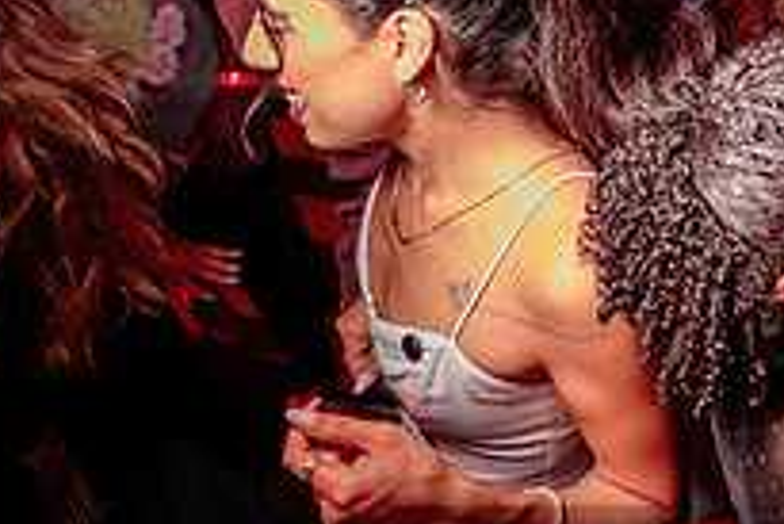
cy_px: 109
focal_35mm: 68
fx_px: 1482
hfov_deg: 25.8
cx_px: 991
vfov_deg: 19.8
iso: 800
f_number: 3.2
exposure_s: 1/40
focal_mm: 24
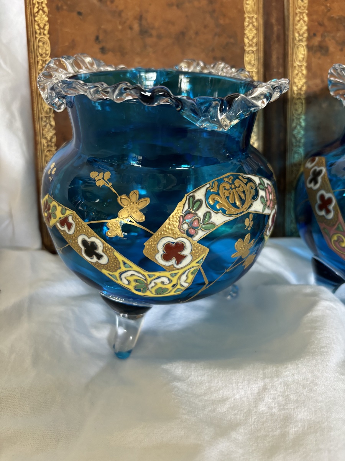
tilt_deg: -36.1
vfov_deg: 67.3
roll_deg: -1.8
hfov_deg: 53.1
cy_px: 230
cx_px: 172
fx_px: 346
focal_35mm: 26
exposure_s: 1/60
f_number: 1.6
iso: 250
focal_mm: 5.96
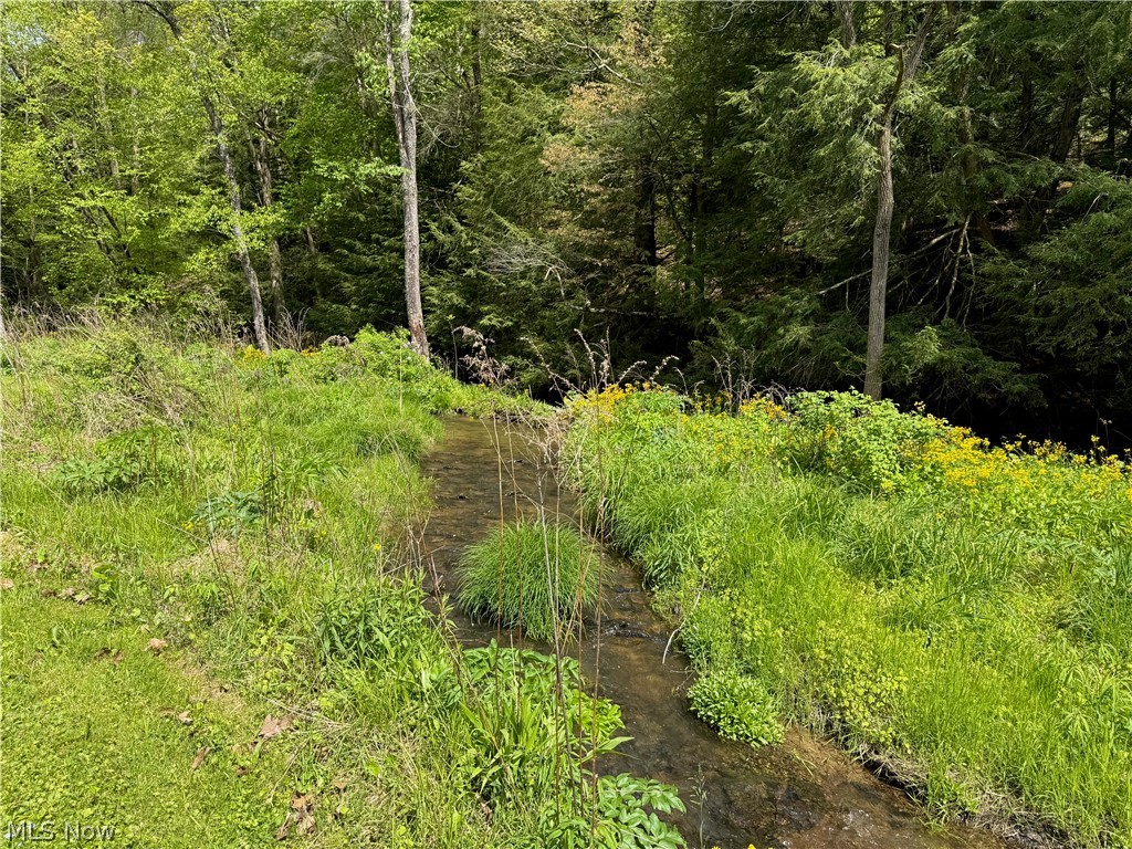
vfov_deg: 56.8
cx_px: 566
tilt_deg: -3.3
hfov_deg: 71.6
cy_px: 424
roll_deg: -2.6
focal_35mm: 24
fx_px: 785
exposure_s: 1/1855
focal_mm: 6.76
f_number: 1.78
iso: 80
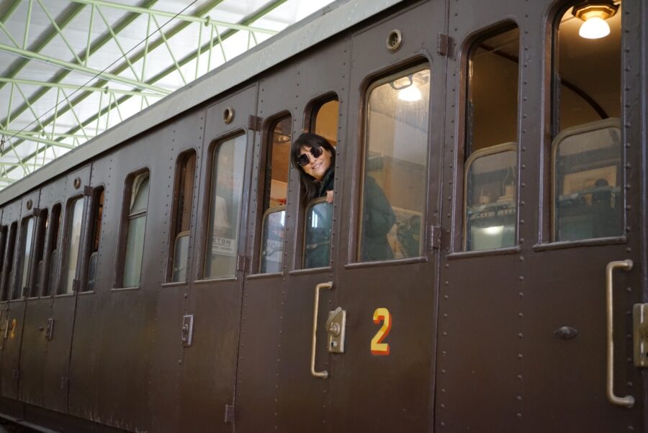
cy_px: 216
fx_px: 739
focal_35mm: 41
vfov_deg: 32.7
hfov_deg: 47.4
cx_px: 324
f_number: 4.5
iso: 3200
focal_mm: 41
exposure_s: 1/160
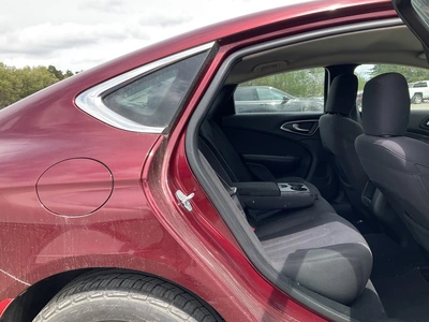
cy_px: 161
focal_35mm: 29
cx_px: 214
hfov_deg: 61.7
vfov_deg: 48.2
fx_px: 359
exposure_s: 1/435
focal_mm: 3
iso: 25
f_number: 1.8
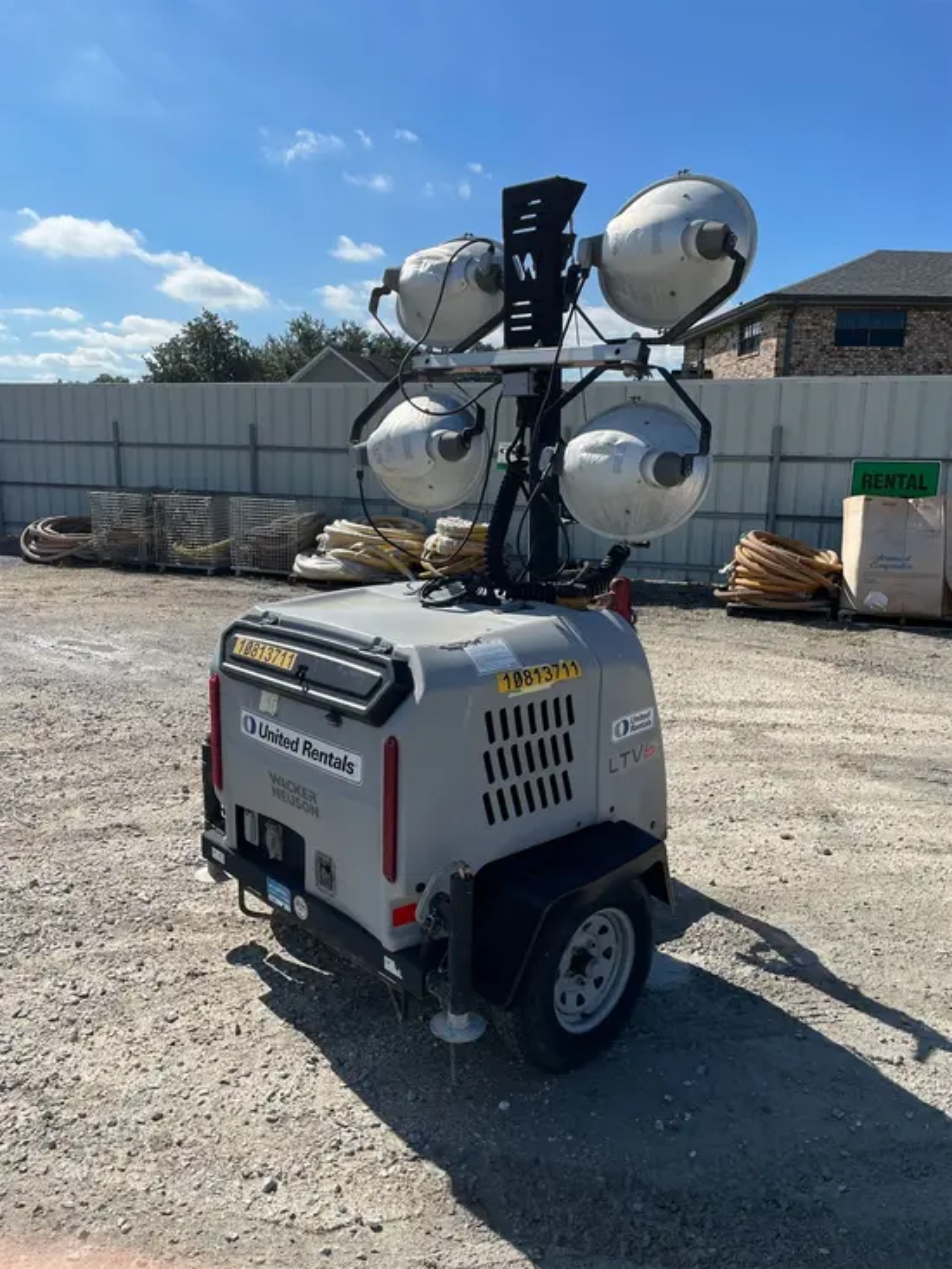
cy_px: 634
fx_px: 953
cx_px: 476
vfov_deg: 67.3
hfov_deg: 53.1
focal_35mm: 26
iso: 50
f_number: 1.6
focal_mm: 4.2
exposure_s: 1/5556
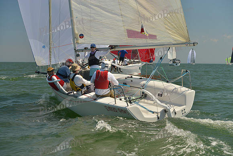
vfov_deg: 19.5
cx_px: 116
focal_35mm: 70
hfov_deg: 28.8
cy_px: 78
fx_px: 453
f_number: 6.3
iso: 200
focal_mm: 70
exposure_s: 1/640
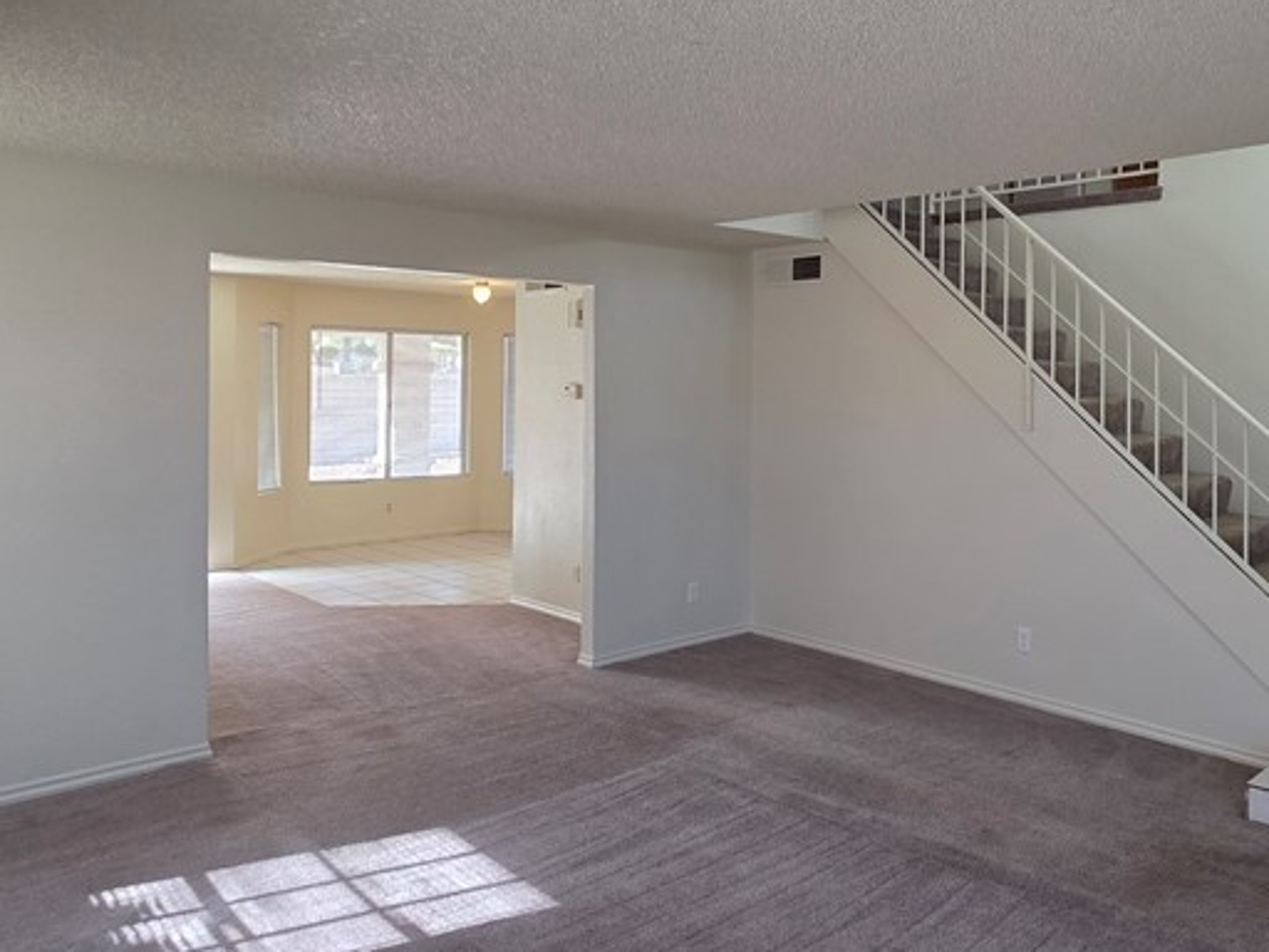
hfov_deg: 64.7
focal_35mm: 26
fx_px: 953
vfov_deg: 52.7
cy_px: 384
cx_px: 892
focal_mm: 2.2
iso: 250
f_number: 1.9
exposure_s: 1/120
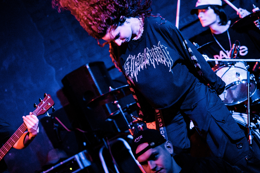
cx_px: 146
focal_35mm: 119
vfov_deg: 11.5
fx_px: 859
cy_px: 74
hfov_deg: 17.2
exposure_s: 1/160
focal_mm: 97
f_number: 2.8
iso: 6400
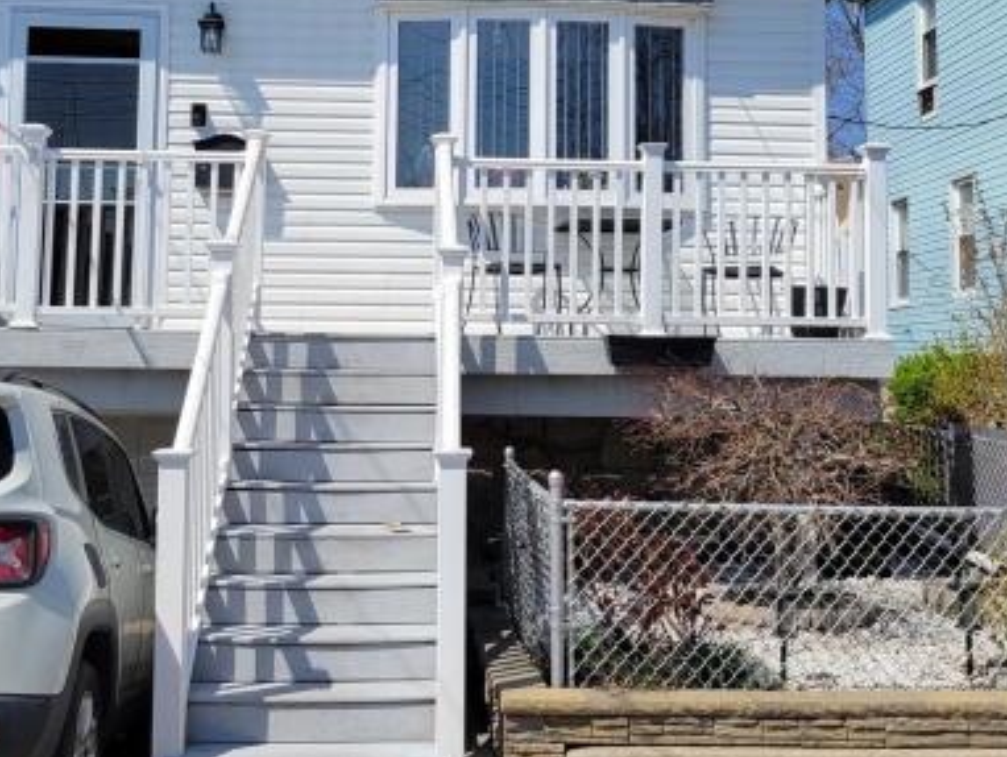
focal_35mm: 49
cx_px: 464
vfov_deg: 29.4
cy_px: 222
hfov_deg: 38.9
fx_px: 1426
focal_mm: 5.4
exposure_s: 1/3589
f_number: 1.8
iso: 40
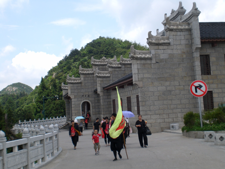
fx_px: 331
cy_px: 84
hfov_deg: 37.5
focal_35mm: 51
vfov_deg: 28.6
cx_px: 112
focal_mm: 8.44
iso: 50
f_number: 5.1
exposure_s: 1/320
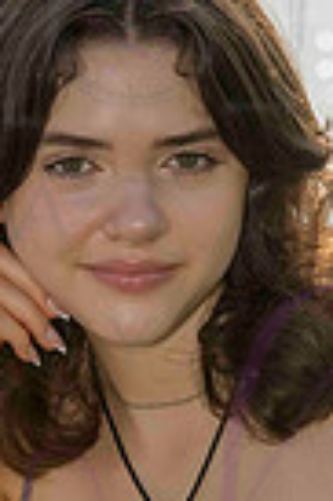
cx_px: 146
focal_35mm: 410
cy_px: 340
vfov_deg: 5.0
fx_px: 5703
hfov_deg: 3.3
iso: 400
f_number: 11
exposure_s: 1/320
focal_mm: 125
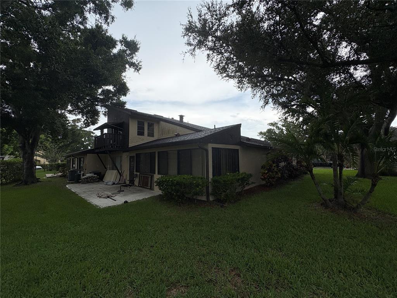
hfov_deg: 102.1
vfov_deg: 85.7
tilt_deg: +3.8
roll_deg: +1.8
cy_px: 149
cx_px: 198
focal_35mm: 14
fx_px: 161
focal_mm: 2.22
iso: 40
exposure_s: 1/1256
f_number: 2.2
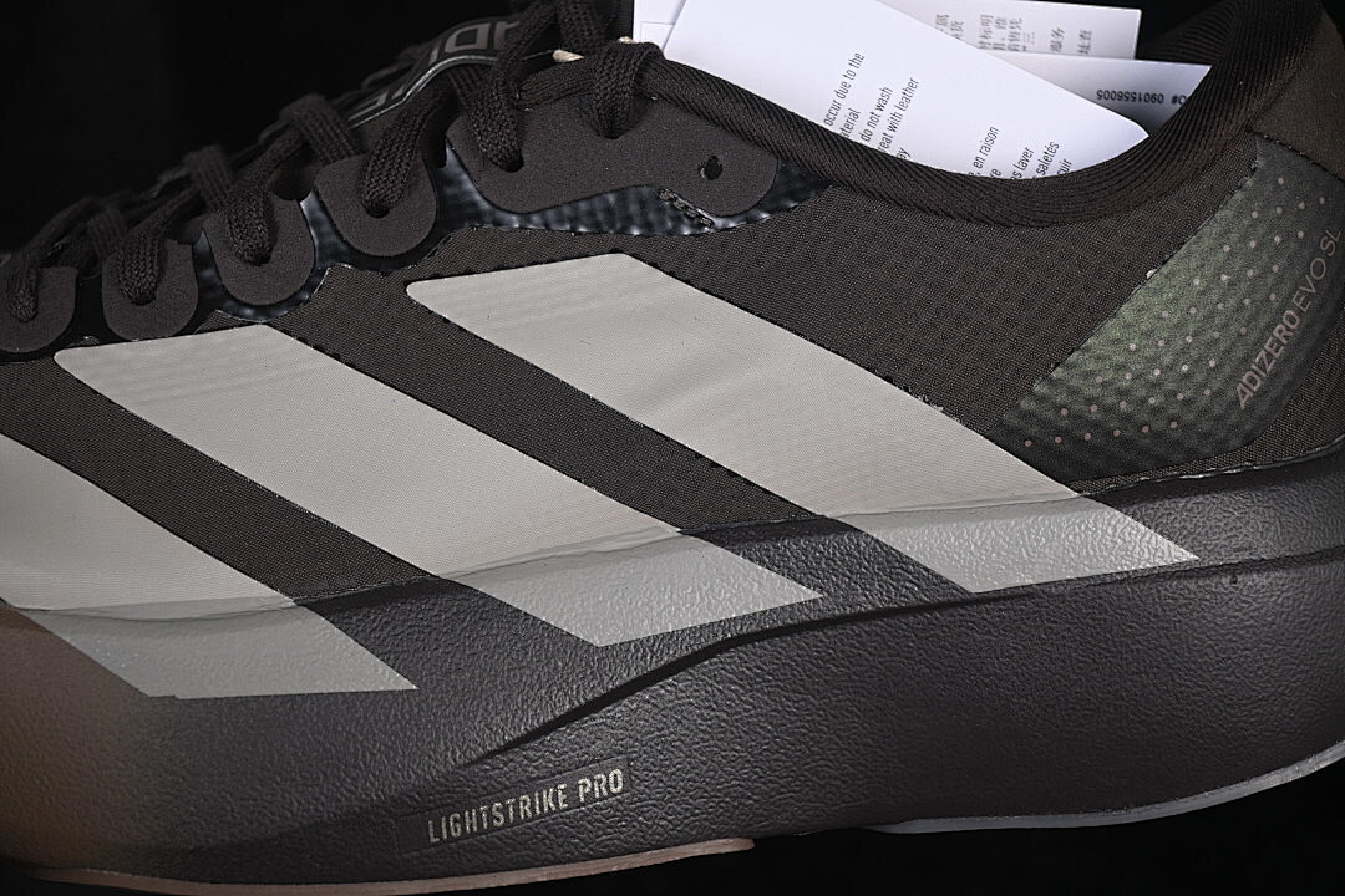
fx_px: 2802
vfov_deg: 18.2
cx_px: 672
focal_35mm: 75
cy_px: 448
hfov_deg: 27.0
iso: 160
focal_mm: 50
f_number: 6.3
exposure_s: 1/60
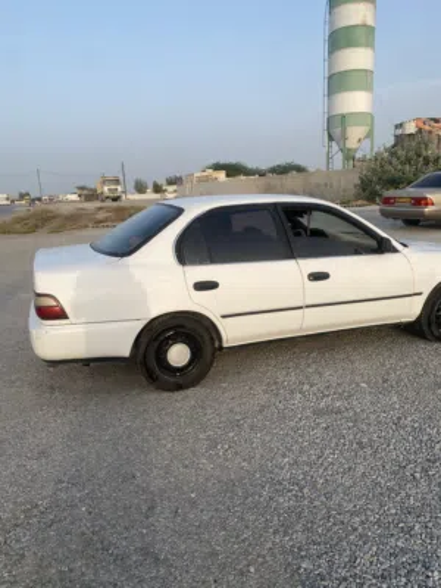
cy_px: 294
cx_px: 220
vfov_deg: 67.3
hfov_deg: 53.1
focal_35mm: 26
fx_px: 442
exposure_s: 1/1157
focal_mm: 4.25
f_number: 1.8
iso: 32
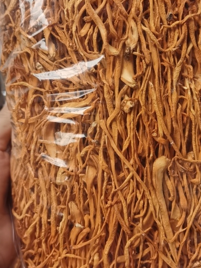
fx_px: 410
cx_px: 134
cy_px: 96
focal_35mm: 53
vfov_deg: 35.9
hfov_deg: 27.4
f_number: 1.8
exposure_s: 1/310
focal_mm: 5.58
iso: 50
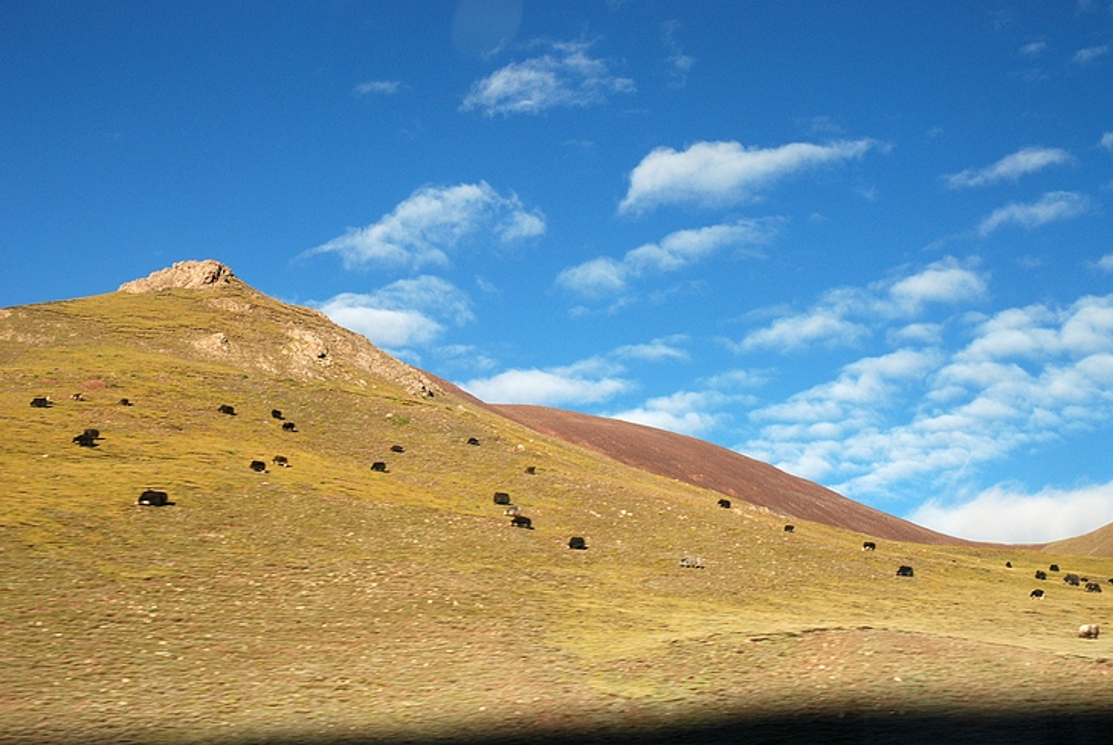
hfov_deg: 35.6
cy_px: 392
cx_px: 594
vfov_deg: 24.3
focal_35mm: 56
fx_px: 1733
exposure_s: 1/100
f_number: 7.1
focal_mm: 34
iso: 250
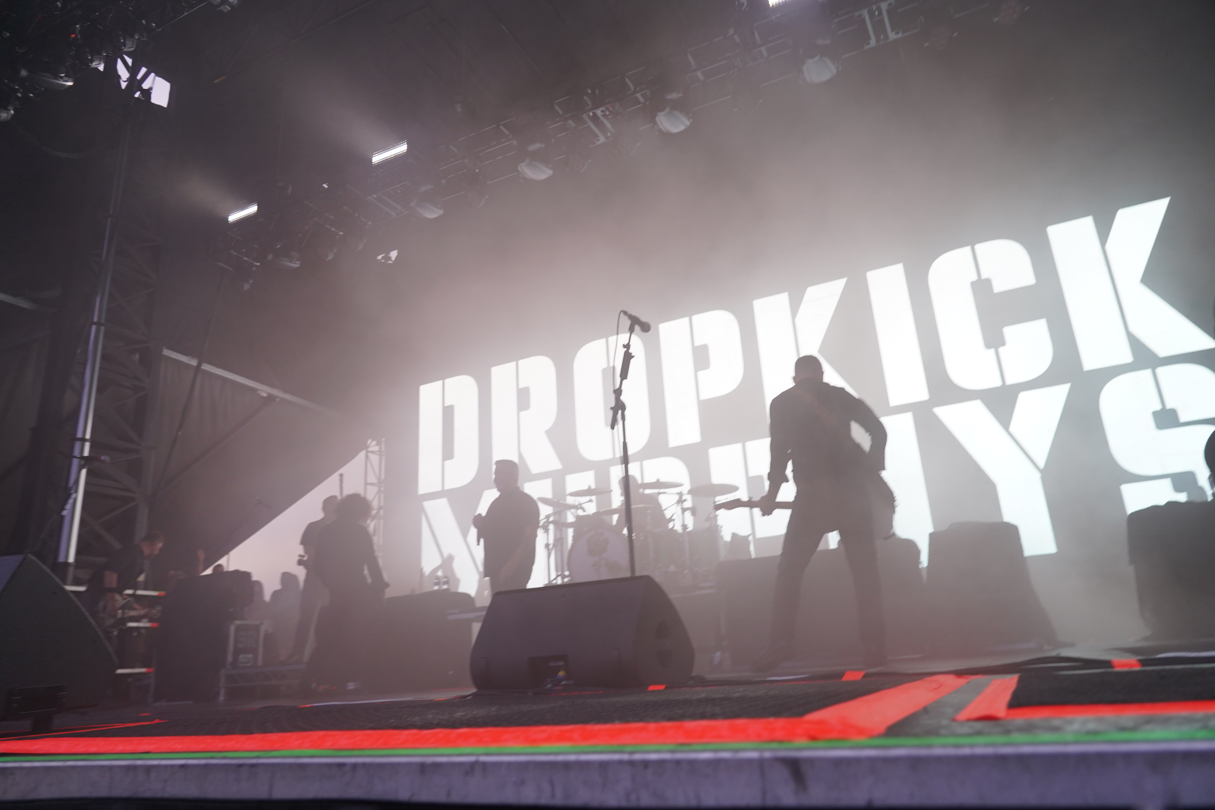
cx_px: 608
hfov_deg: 73.7
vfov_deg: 53.1
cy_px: 405
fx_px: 810
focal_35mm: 24
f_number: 4
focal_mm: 24
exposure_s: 1/160
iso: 1000
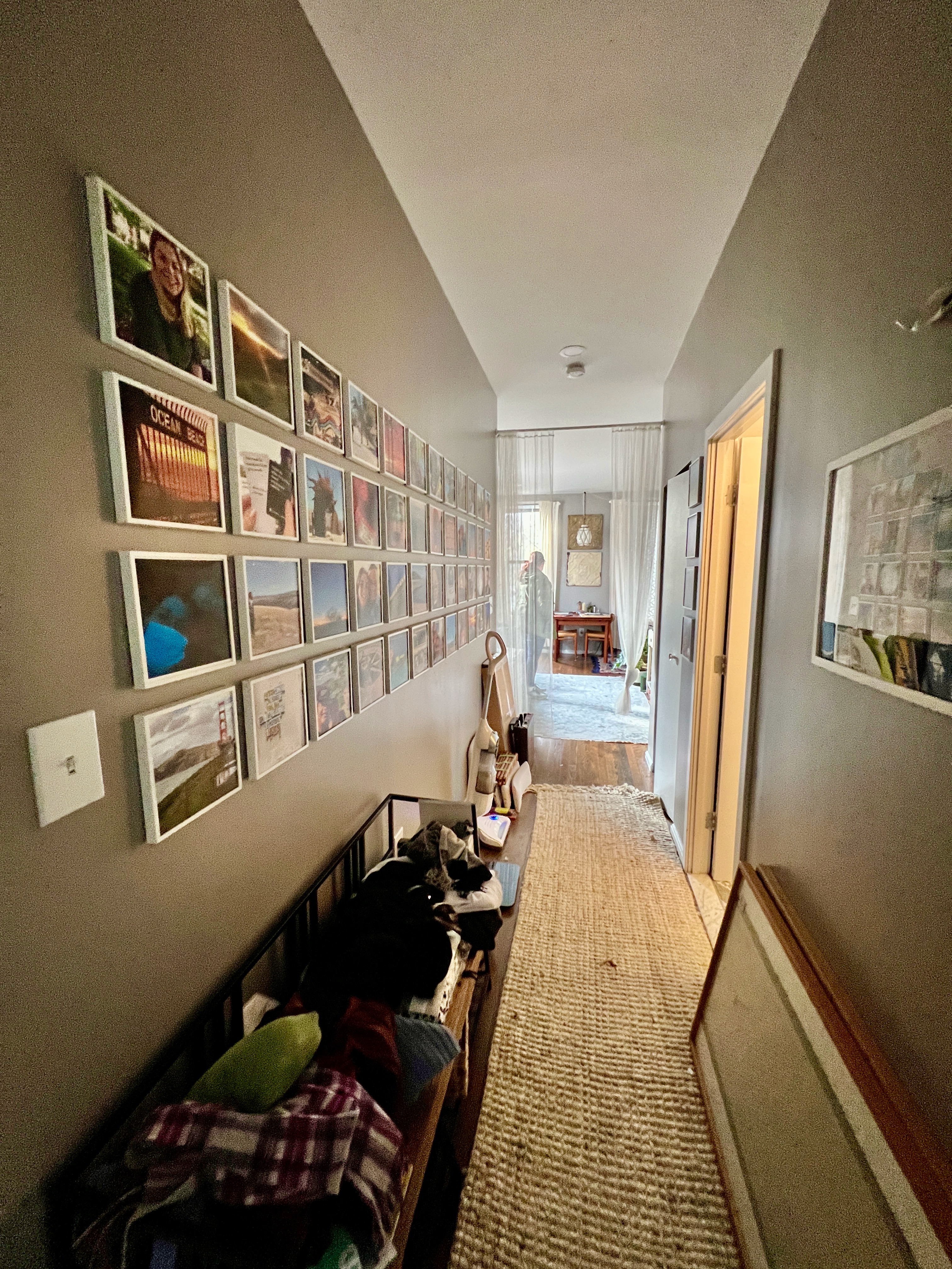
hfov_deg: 89.9
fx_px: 477
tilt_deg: -6.4
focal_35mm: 13
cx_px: 476
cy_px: 634
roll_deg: -0.3
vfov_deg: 106.2
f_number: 1.8
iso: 400
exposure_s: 1/60
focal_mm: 1.57
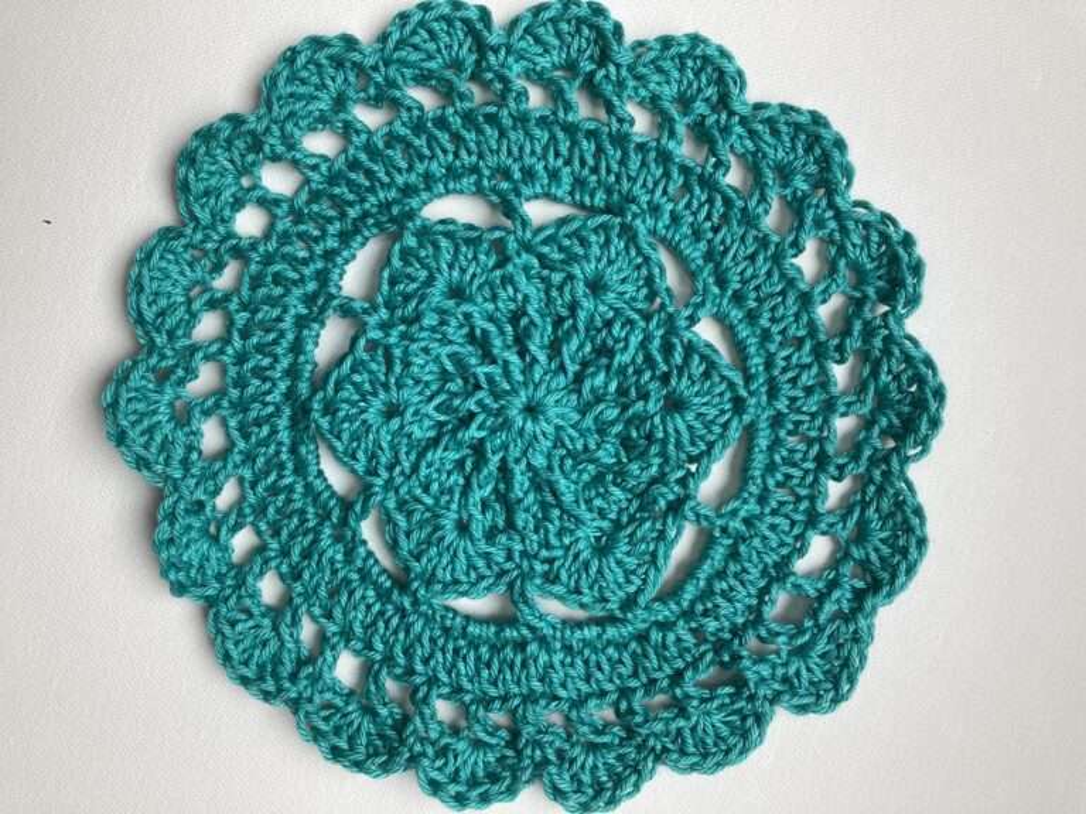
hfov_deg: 63.4
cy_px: 407
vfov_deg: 49.7
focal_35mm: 28
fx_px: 878
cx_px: 543
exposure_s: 1/176
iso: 20
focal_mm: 3.99
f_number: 1.8
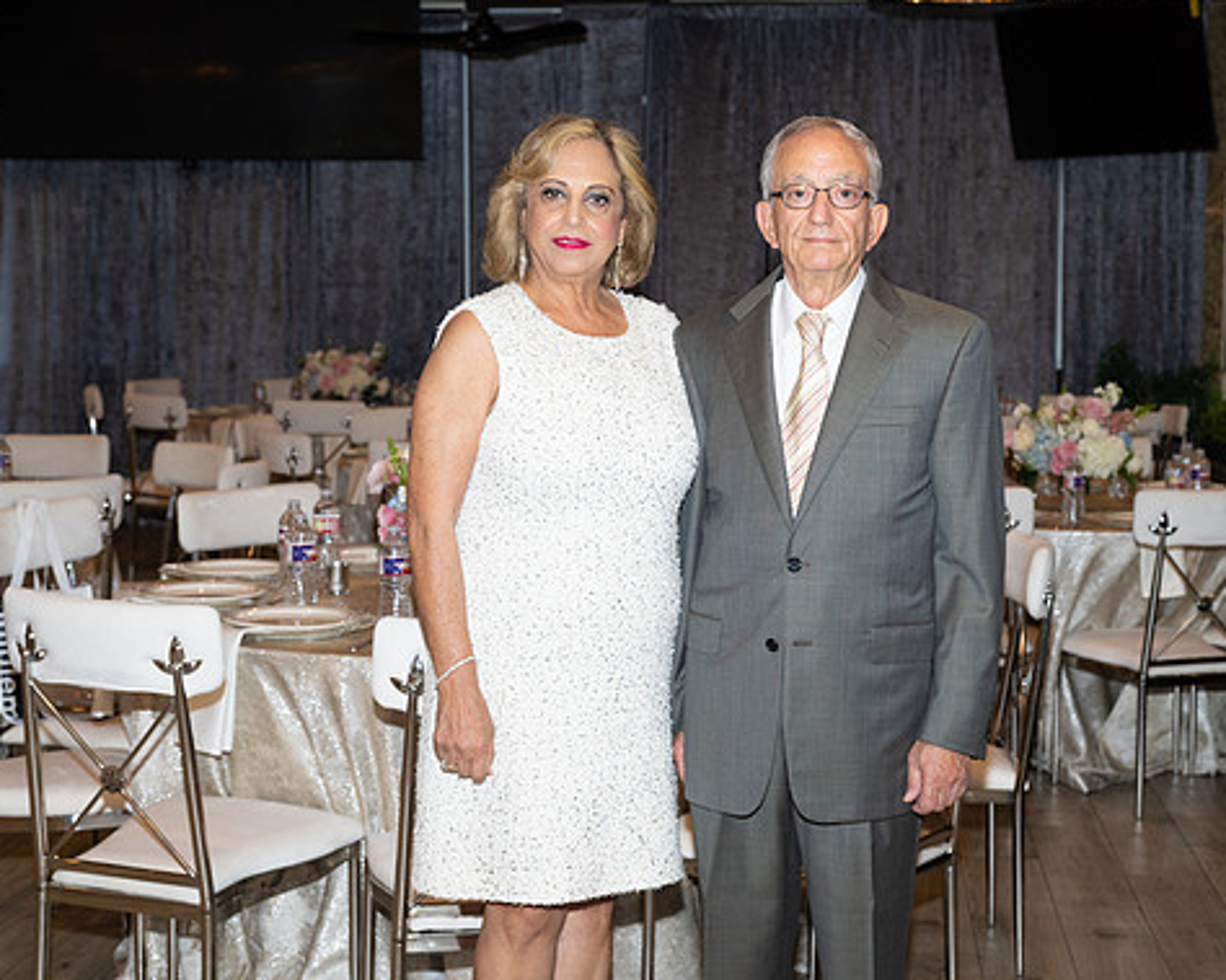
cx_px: 732
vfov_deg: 28.1
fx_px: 1959
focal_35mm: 54
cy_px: 487
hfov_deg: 34.6
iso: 800
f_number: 5.6
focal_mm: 47
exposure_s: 1/80
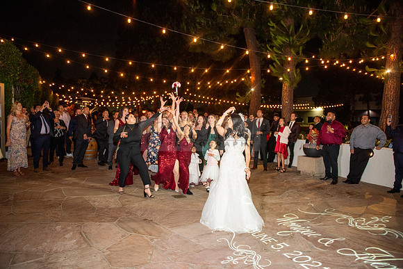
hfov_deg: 73.7
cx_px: 202
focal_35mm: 24
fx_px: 269
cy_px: 134
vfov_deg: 53.2
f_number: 2.8
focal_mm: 24
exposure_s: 1/125
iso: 1250
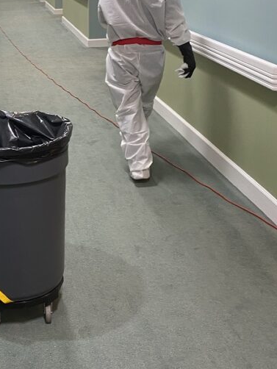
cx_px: 19
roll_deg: +3.0
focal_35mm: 53
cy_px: 110
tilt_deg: -14.2
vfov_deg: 35.6
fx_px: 565
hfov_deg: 26.5
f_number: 1.8
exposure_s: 1/60
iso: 100
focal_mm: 4.25
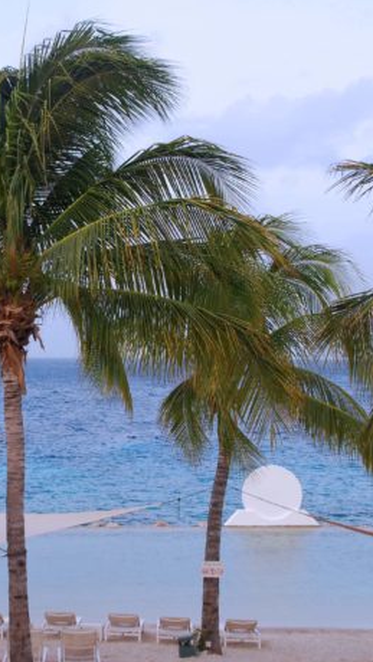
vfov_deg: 26.2
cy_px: 331
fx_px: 1423
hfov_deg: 14.8
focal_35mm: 81
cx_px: 48
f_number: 6.3
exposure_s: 1/160
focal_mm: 34
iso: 200
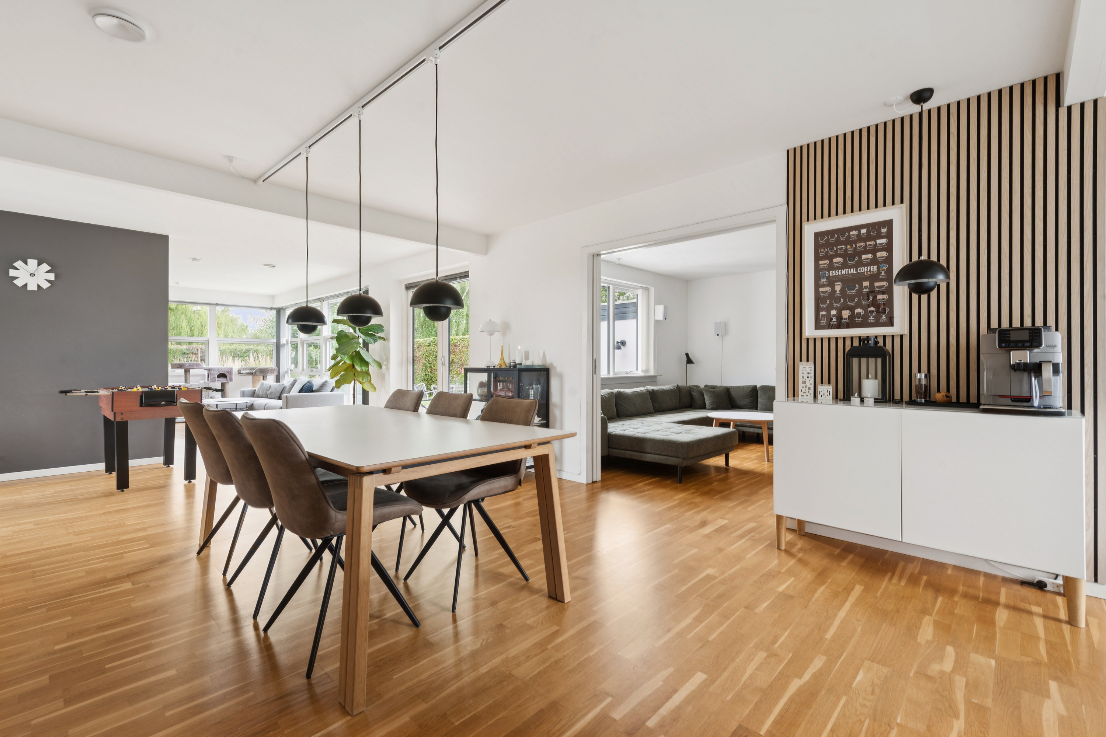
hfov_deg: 96.7
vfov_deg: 73.7
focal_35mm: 16
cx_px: 553
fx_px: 492
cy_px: 368
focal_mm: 16
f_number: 10
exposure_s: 1/3.33
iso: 200
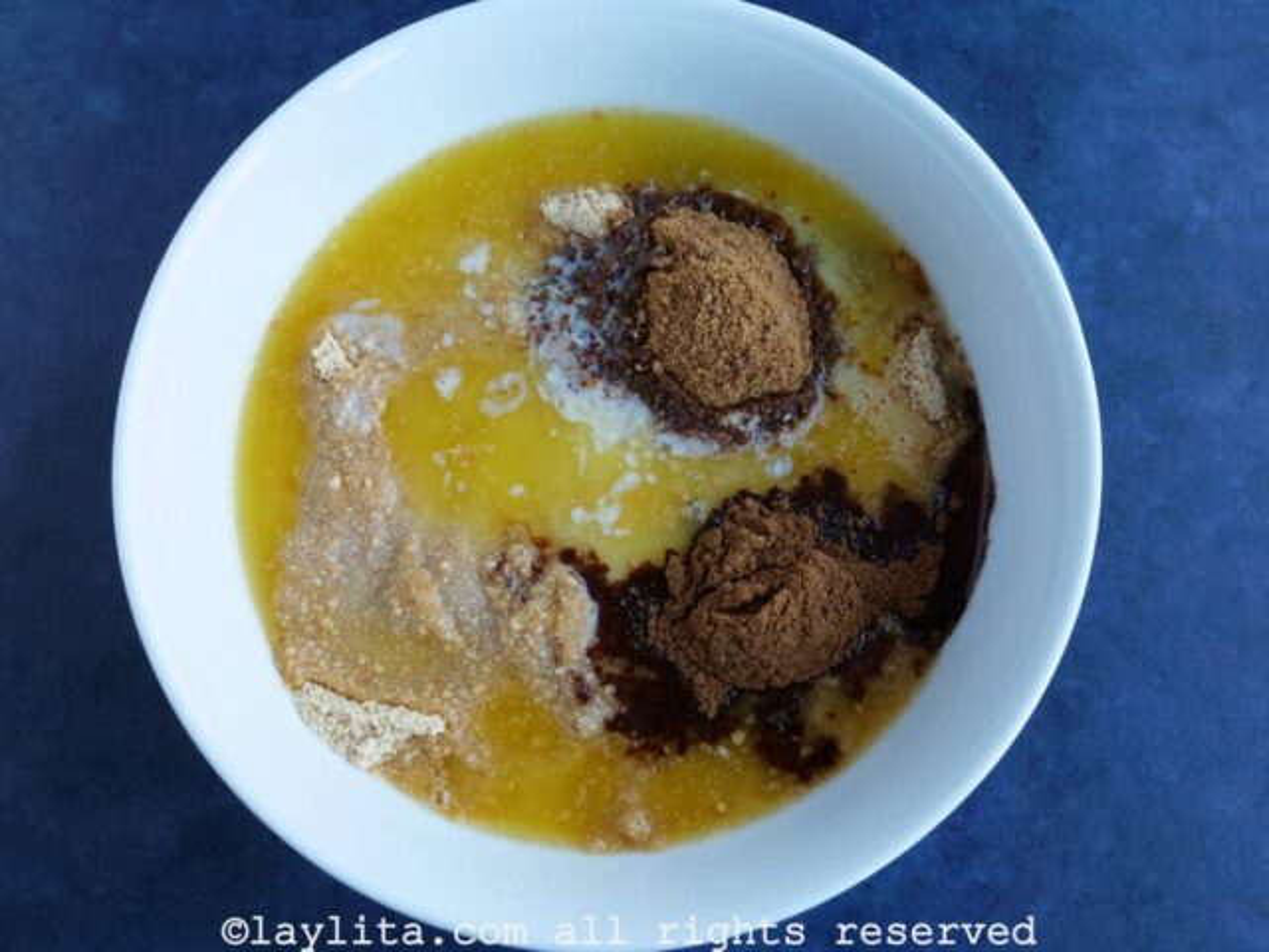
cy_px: 476
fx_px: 1246
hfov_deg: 54.0
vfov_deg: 41.8
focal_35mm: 34
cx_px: 634
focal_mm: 17
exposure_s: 1/60
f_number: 5
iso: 500
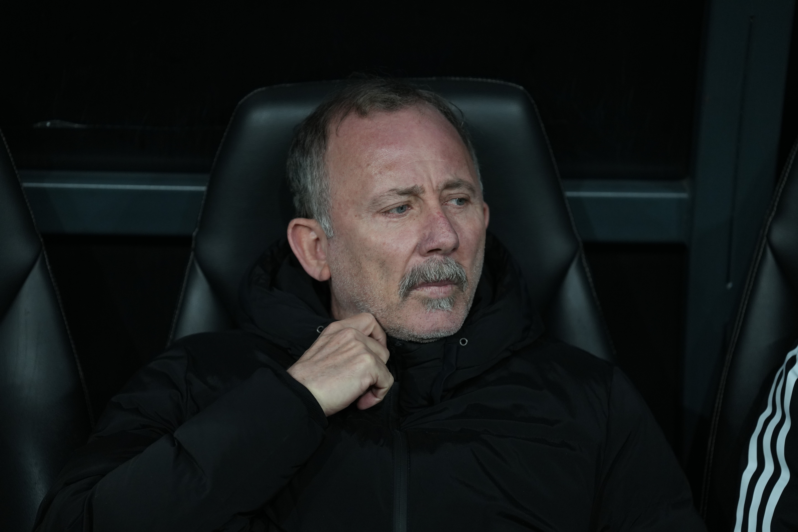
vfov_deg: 7.0
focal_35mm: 197
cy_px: 266
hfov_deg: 10.4
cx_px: 399
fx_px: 4366
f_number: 2.8
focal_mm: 197
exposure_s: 1/1250
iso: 2000
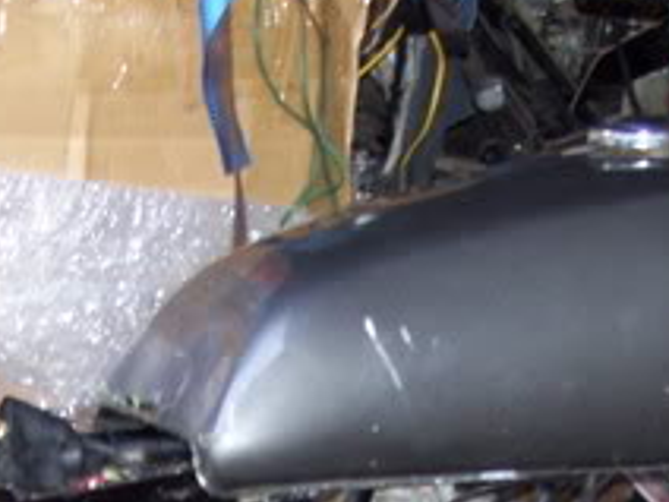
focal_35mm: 136
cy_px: 751
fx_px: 2628
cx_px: 259
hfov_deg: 14.5
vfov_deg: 10.5
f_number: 2.7
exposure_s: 1/60
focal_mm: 6
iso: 160
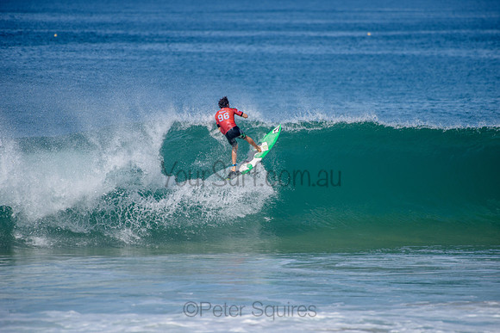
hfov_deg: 4.1
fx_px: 6946
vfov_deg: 2.8
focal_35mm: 500
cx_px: 250
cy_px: 166
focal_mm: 500
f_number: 5.6
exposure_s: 1/2000
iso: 160
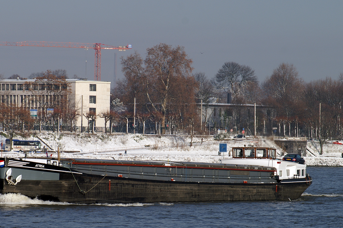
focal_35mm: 327
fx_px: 3113
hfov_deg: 6.3
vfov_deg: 4.2
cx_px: 144
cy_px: 149
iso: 100
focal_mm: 150
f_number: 11
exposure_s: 1/300
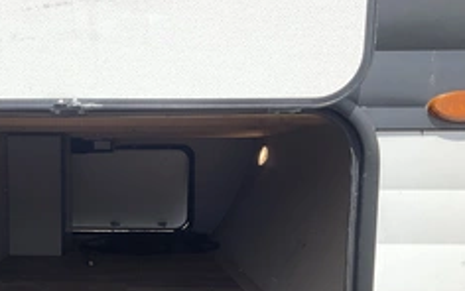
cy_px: 248
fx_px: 660
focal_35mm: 52
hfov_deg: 37.2
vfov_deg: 24.4
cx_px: 81
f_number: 1.8
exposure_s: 1/1675
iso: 25
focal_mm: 3
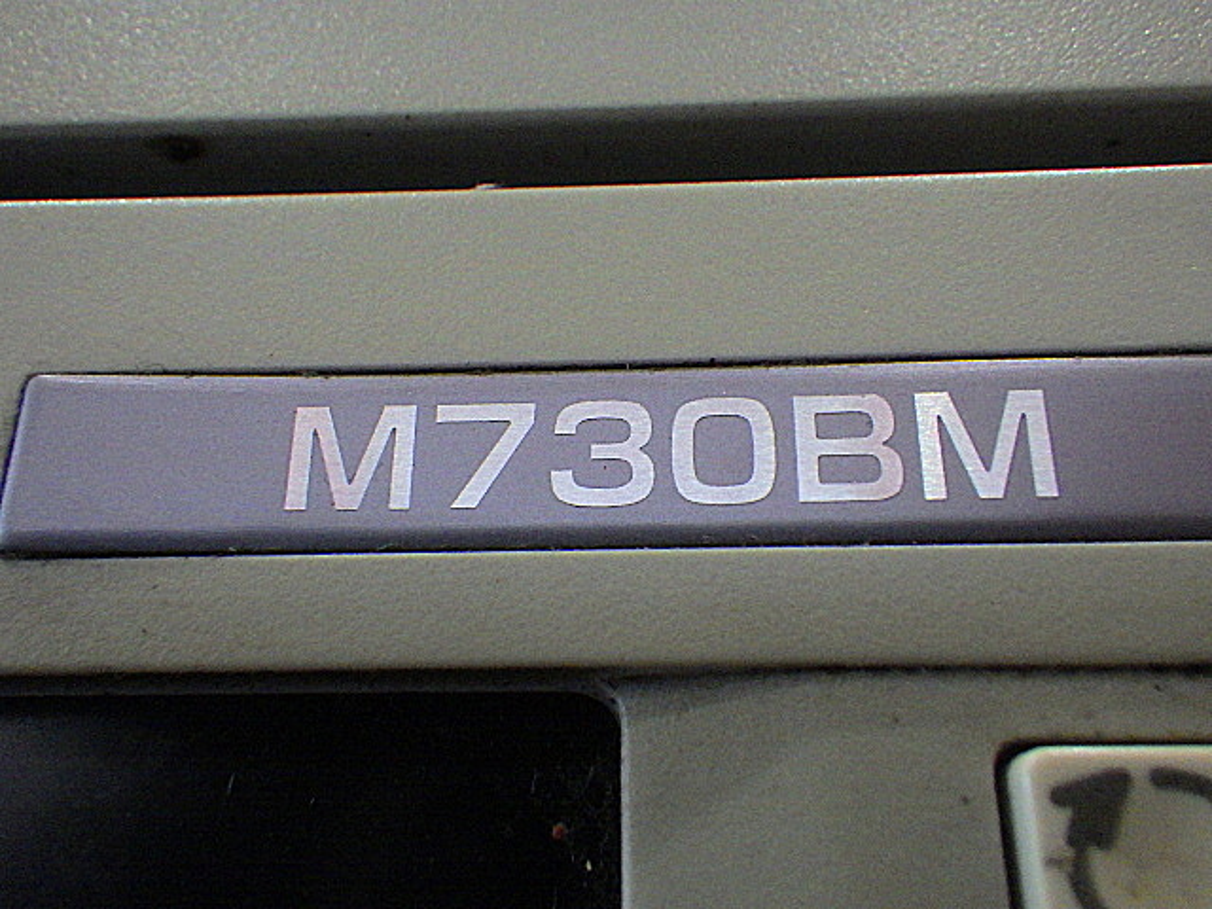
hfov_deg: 54.0
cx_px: 606
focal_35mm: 34
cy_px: 454
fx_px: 1190
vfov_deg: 41.8
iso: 500
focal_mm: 6.1
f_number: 3.8
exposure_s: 1/50
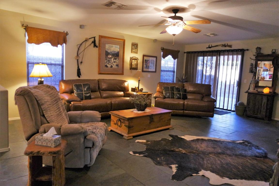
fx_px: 186
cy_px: 93
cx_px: 140
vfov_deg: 53.1
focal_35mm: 24
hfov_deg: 73.7
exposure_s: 1/30
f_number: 3.5
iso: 1600
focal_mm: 9
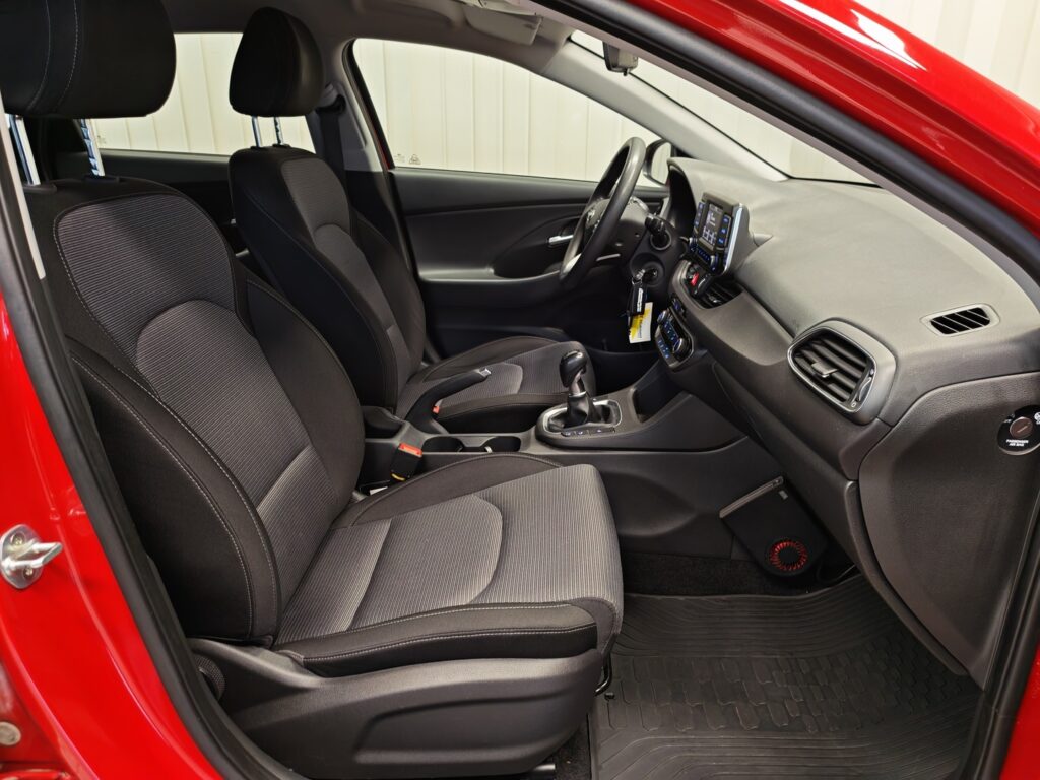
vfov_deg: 58.9
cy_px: 390
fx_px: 691
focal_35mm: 23
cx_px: 520
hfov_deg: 73.9
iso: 200
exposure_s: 1/51
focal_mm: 5.4
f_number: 1.6
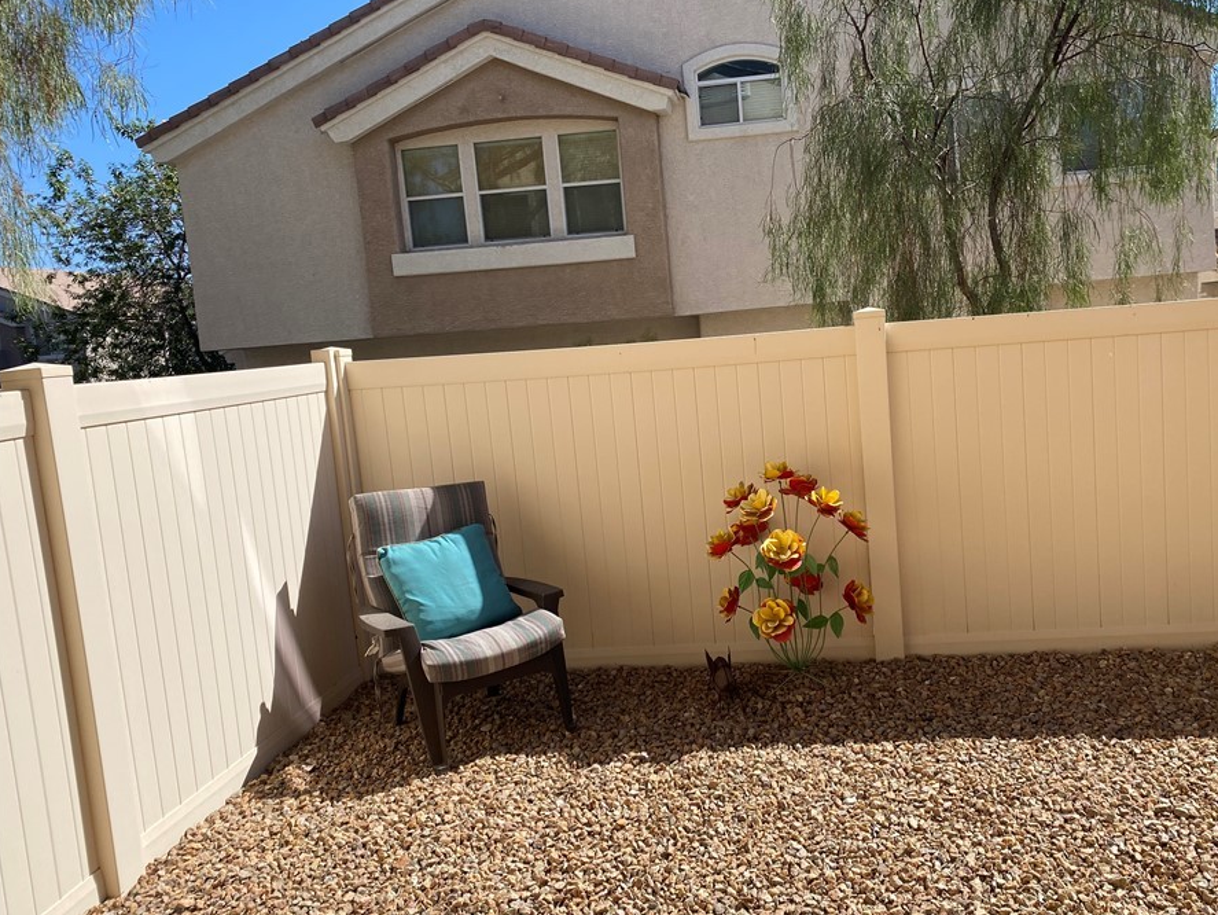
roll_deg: +3.1
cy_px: 453
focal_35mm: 30
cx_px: 699
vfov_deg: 46.8
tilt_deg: -5.9
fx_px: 1056
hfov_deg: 59.7
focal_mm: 4.25
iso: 32
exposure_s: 1/2571
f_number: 1.8
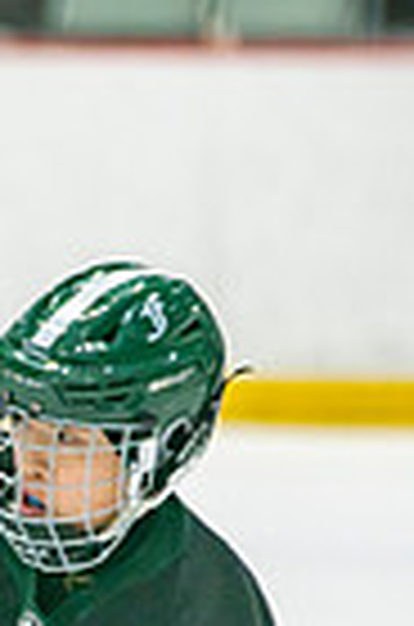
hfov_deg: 1.2
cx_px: -207
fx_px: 20542
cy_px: 795
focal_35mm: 1185
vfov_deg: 1.7
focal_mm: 182
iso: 500
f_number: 3.2
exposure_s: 1/640
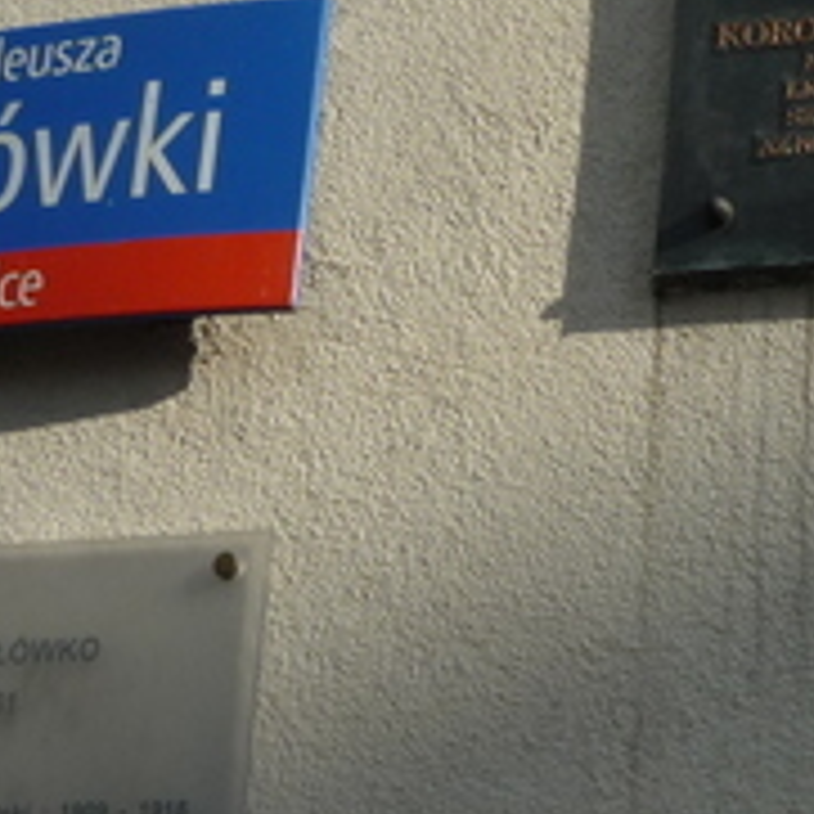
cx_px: 643
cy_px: 360
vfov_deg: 17.4
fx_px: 2660
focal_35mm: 100
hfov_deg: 17.3
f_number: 5.6
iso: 100
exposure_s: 1/400
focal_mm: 5.2
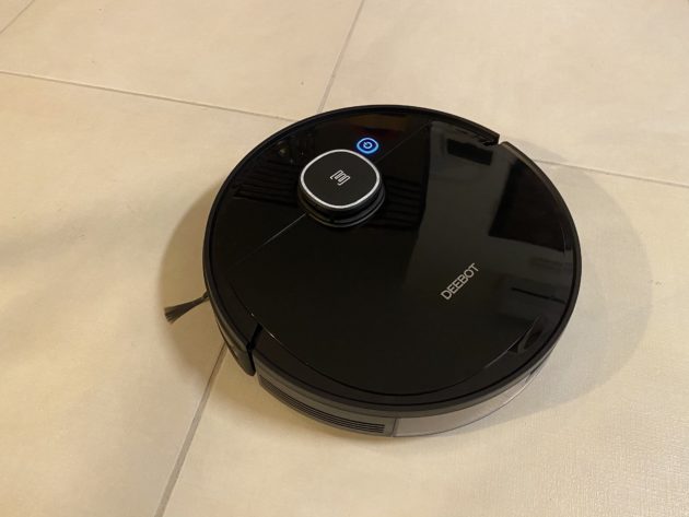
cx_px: 344
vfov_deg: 53.1
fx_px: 518
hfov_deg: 67.3
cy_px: 258
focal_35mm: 26
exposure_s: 1/50
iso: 400
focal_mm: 4.25
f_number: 1.8
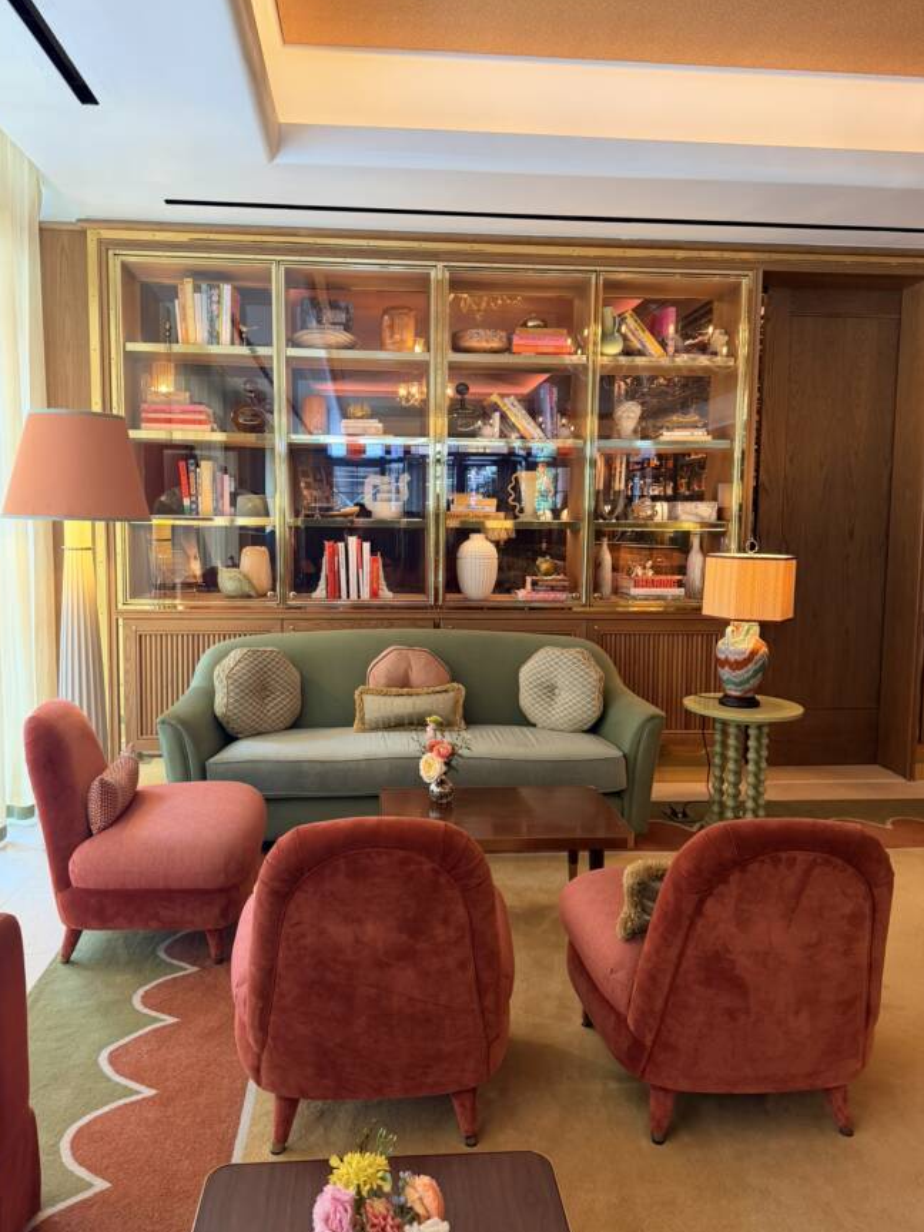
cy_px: 606
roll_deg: -0.9
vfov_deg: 69.4
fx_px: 890
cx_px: 447
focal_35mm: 25
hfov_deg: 54.9
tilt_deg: -5.5
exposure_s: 1/60
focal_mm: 6.76
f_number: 1.78
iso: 200
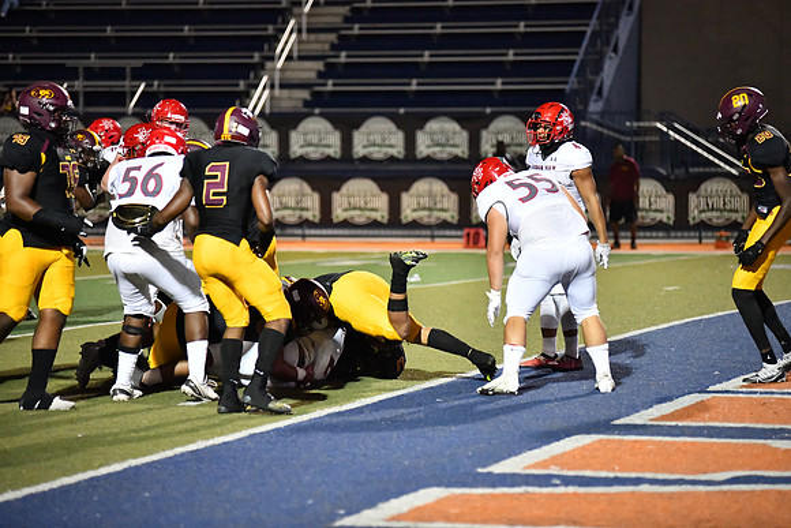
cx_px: 396
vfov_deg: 9.2
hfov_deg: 13.7
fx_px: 3296
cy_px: 264
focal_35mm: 150
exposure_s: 1/3200
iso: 14400
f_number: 2.8
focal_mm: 150
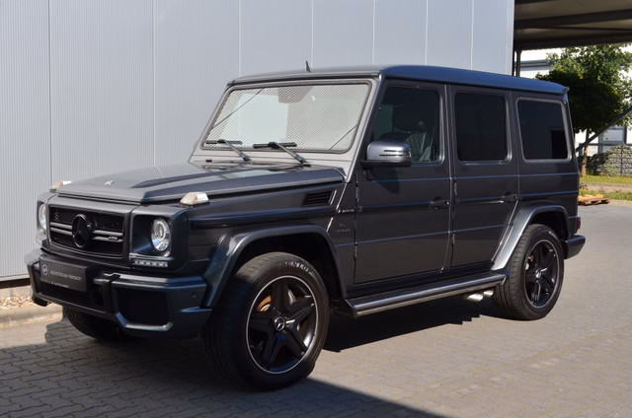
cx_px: 316
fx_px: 841
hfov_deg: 41.2
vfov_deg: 28.0
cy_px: 209
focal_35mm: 48
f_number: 11
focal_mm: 32
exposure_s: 1/125
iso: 200
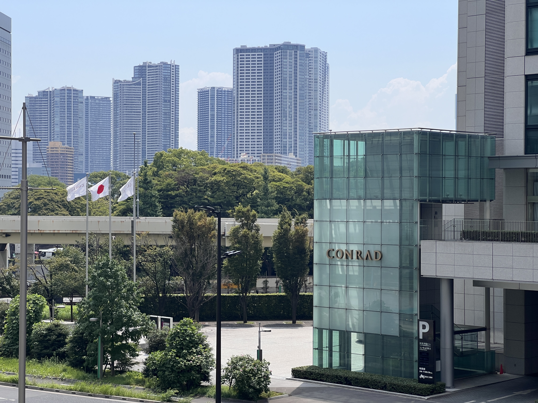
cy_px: 202
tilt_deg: -0.3
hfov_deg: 25.3
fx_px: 1197
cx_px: 269
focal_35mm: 77
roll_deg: -0.1
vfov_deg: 19.1
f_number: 2.8
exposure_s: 1/874
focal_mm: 9
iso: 32
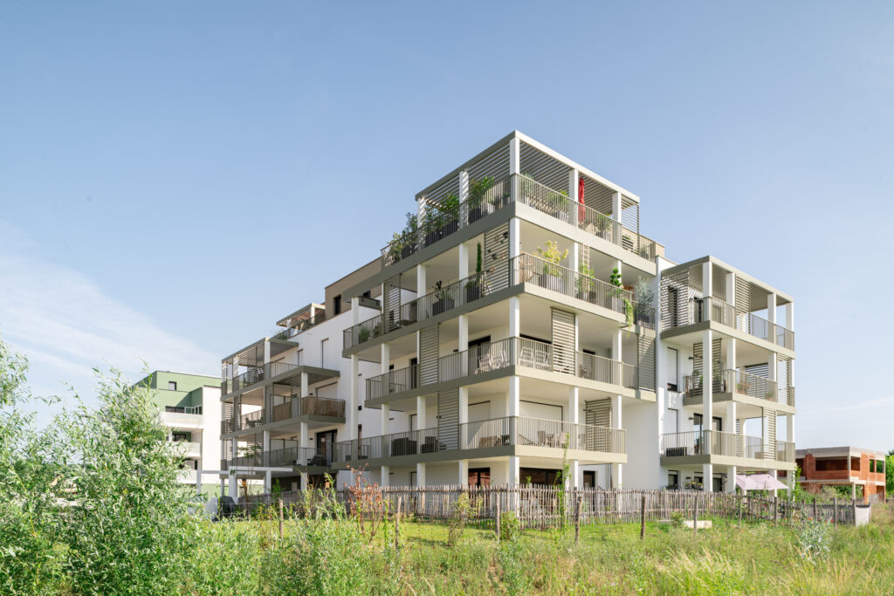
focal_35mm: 24
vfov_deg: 53.1
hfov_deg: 73.7
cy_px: 298
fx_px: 596
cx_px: 447
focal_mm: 24
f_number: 13
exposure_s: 1/200
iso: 200
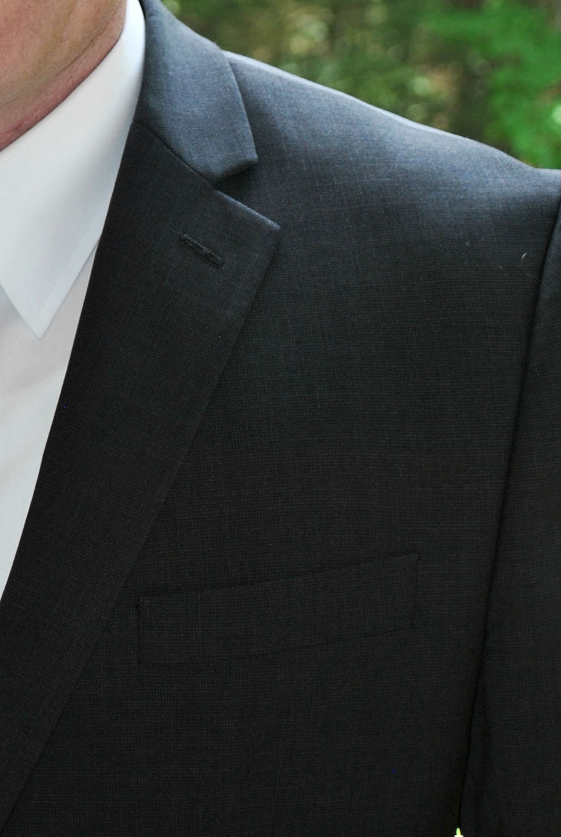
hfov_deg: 10.0
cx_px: -57
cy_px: -31
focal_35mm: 136
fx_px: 3169
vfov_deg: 14.8
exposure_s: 1/125
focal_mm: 36
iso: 200
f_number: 5
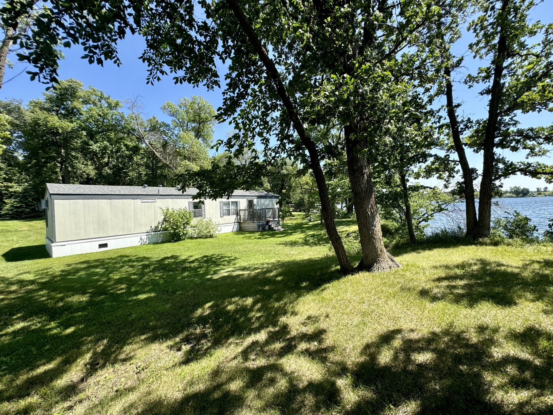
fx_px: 224
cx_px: 276
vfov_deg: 85.7
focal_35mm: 14
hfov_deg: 102.1
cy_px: 208
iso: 50
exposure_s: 1/664
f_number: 2.2
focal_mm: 2.22
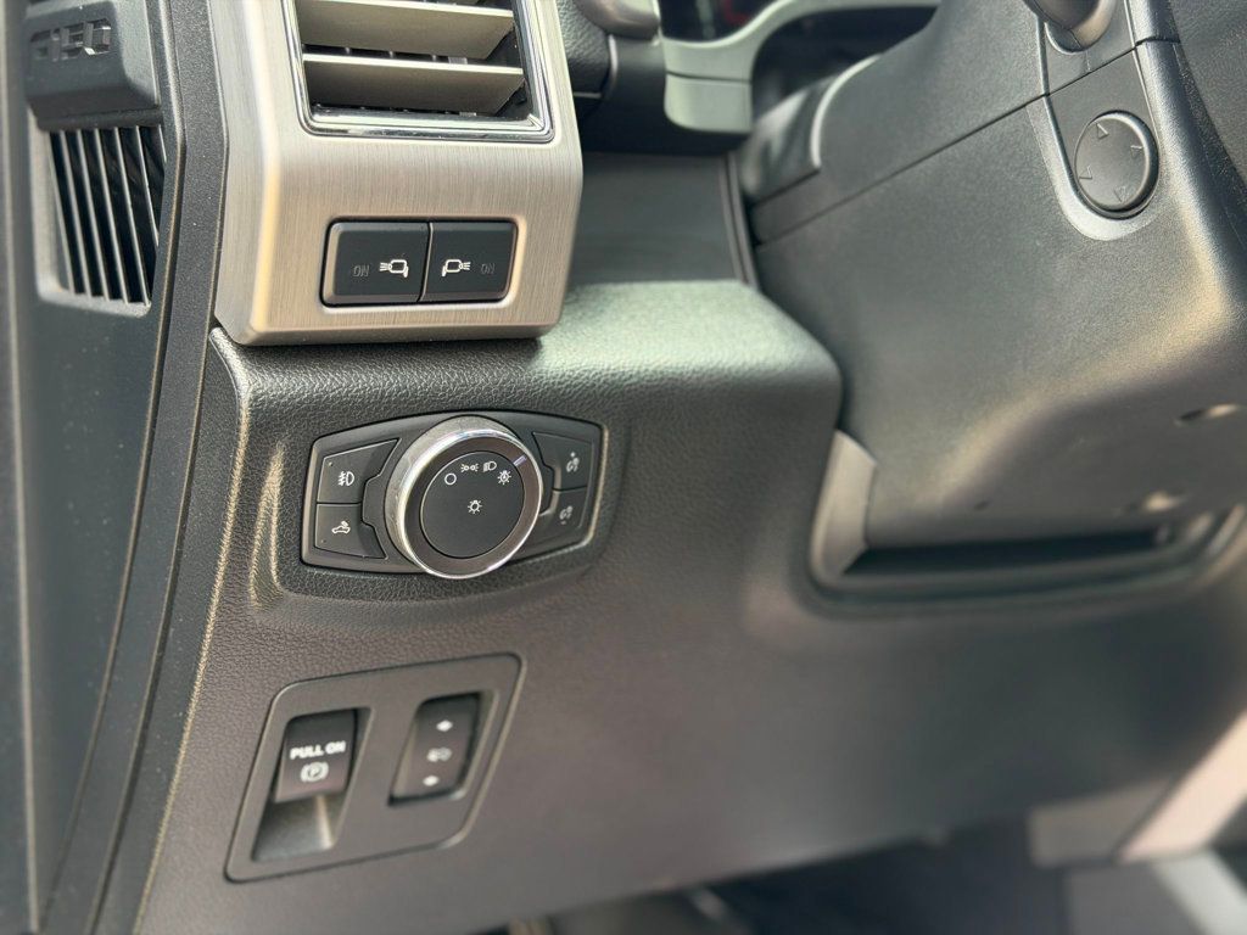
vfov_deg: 30.3
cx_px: 624
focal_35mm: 48
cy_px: 468
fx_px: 1729
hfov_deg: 39.7
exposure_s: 1/230
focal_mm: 6.76
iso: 160
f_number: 1.78
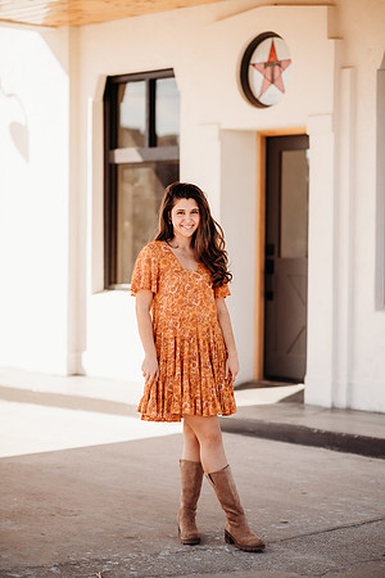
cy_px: 289
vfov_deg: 23.9
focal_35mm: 85
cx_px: 192
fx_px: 1363
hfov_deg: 16.1
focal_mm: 85
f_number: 2
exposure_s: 1/2000
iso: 160
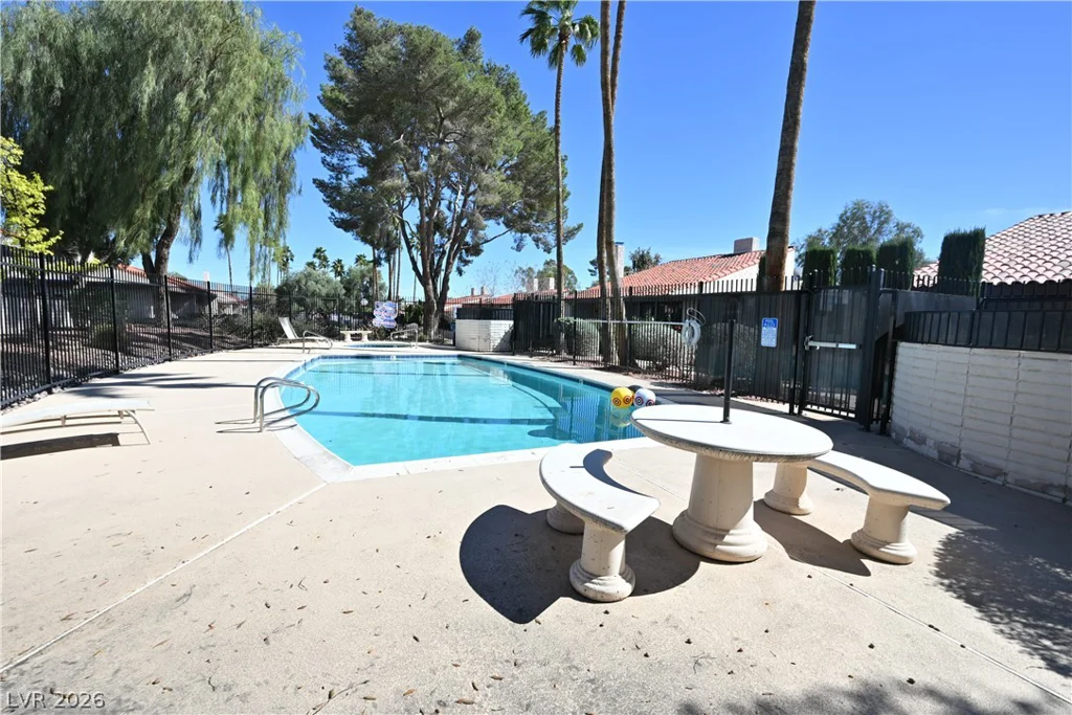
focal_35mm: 16
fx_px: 491
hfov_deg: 95.0
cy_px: 358
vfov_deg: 72.1
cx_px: 536
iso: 100
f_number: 14
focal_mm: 16.5
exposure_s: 1/60
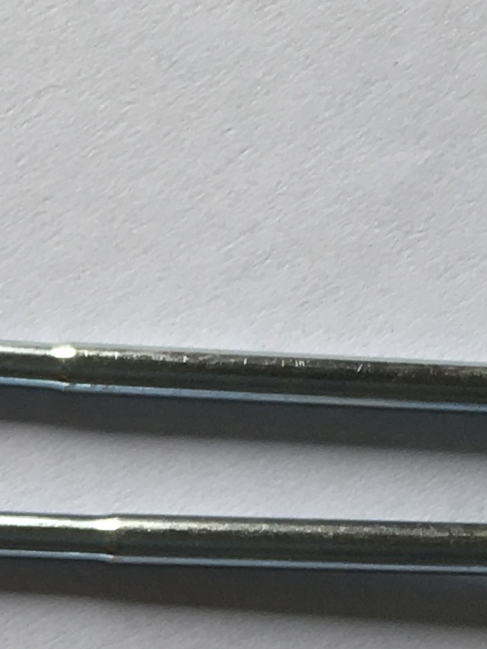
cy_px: 713
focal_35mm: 158
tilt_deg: -84.1
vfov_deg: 12.3
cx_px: -669
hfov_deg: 8.6
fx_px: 2964
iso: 25
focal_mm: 4.15
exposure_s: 1/100
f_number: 2.2
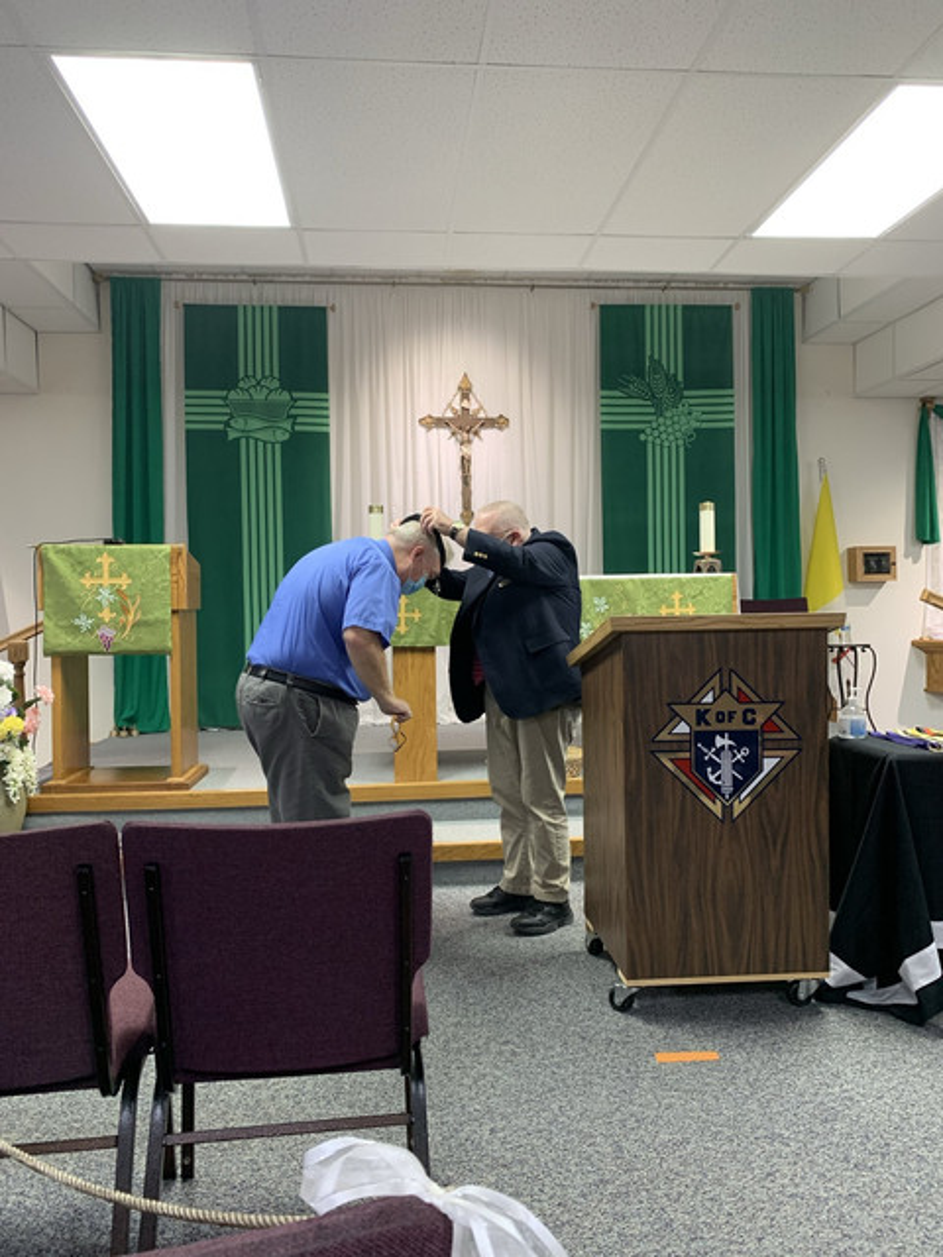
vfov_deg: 67.3
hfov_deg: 53.1
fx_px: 944
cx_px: 472
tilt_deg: -0.8
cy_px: 628
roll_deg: +0.6
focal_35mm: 26
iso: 160
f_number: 1.8
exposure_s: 1/60
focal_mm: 4.25
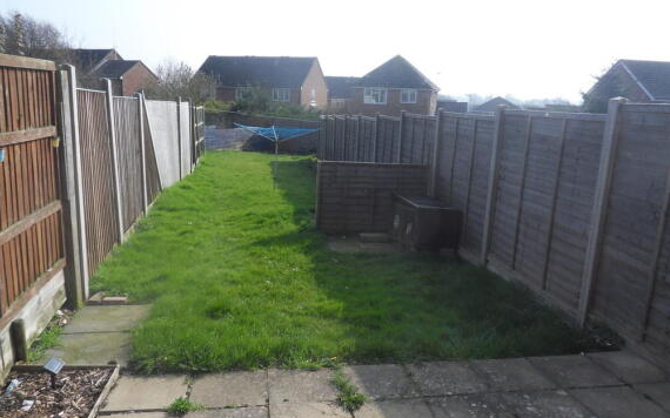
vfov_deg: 47.6
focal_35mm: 26
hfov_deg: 70.4
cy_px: 199
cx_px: 340
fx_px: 475
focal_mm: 4.2
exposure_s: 1/180
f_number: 7.5
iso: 80
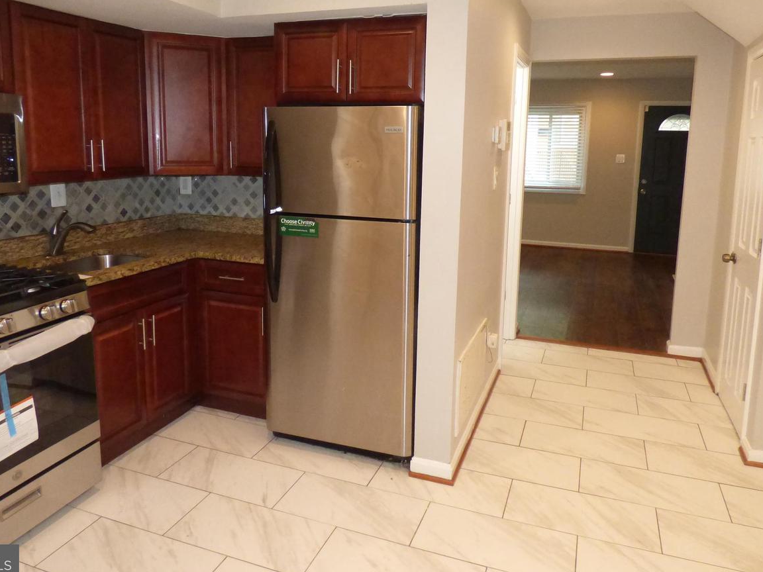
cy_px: 225
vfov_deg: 54.4
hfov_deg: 69.4
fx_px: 551
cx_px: 380
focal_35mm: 25
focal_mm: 3.58
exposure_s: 1/60
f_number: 2.8
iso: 800
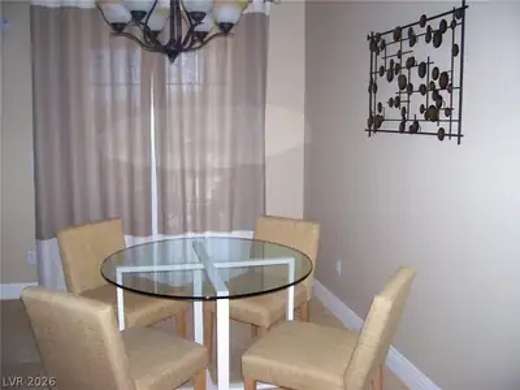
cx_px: 260
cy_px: 195
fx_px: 511
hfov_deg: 54.0
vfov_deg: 41.8
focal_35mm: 34
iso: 140
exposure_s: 1/112
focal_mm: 5.6
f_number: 2.7
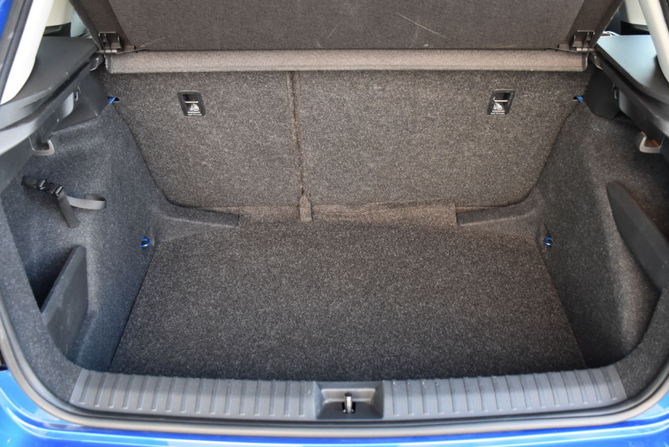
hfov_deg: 55.7
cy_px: 212
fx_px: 632
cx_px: 358
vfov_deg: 38.9
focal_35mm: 34
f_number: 4
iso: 800
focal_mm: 20
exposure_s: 1/60
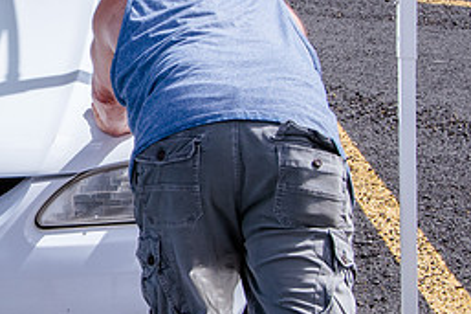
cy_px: 77
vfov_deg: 6.9
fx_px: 2602
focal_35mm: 199
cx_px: -55
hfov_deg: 10.2
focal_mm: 46
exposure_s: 1/640
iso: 160
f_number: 10
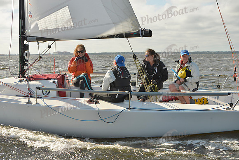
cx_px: 120
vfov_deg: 19.5
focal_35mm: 70
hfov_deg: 28.8
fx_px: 465
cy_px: 80
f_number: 5.6
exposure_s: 1/1250
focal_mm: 70
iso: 200
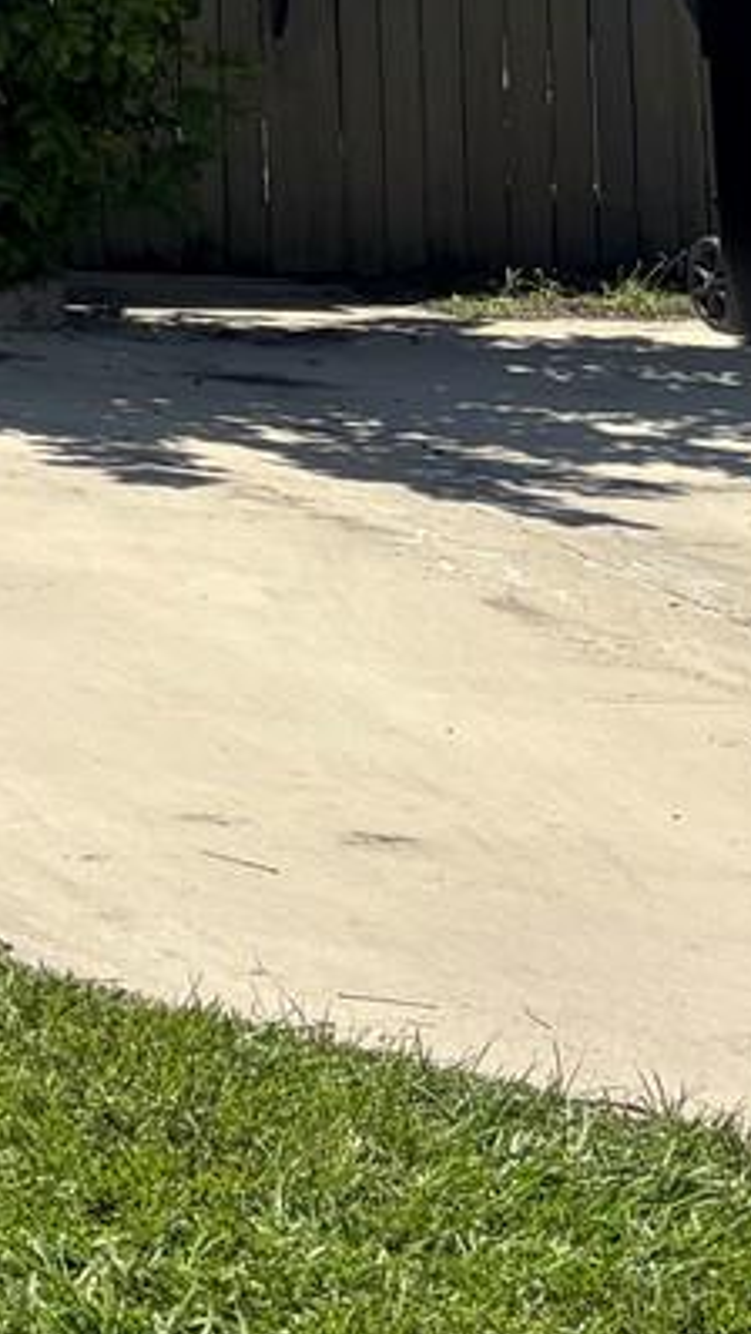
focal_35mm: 114
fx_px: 4034
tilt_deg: +2.3
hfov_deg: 8.2
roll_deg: +0.4
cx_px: -1831
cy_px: -379
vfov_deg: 17.6
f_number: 1.6
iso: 50
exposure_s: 1/3788
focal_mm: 5.96
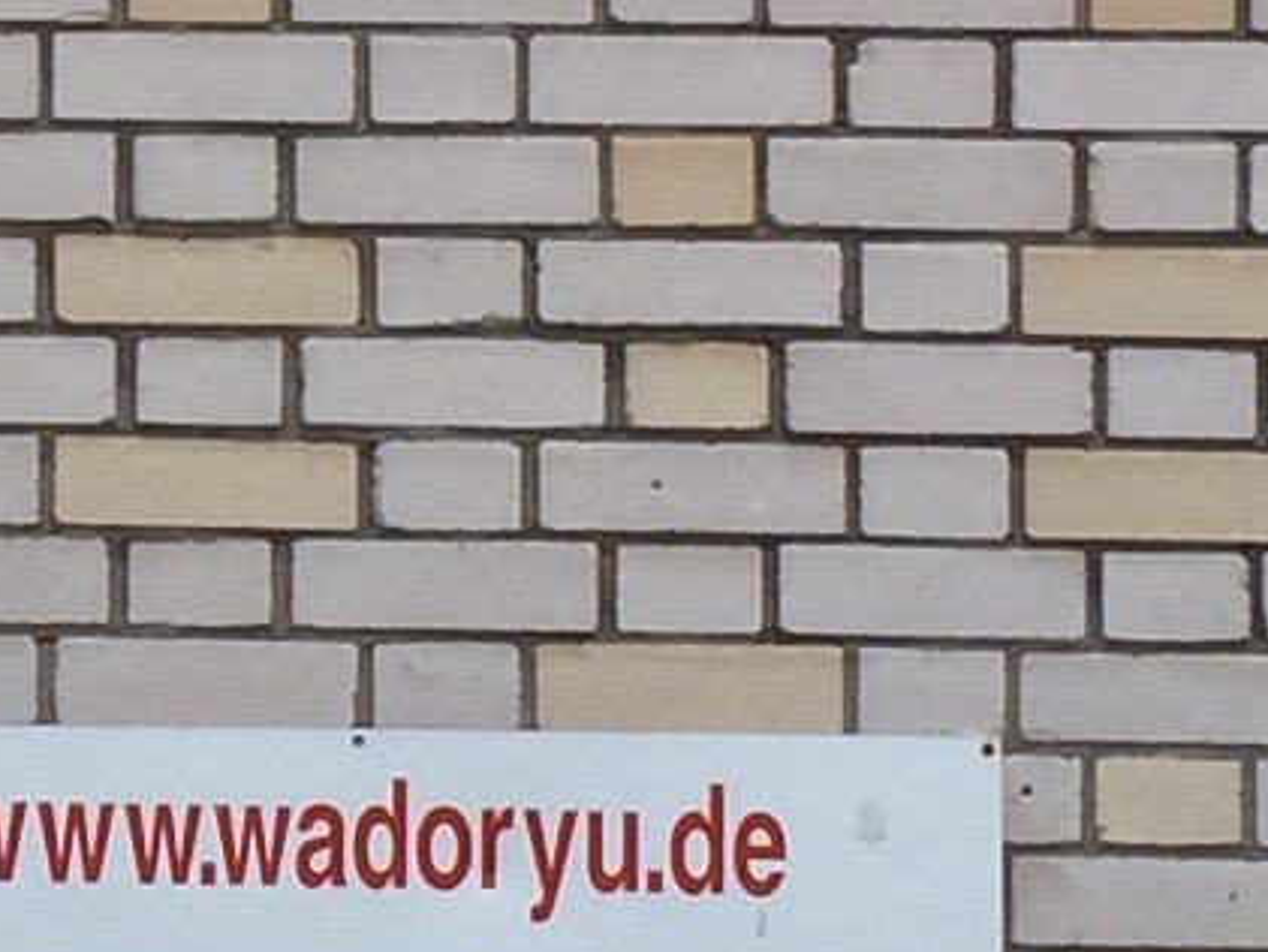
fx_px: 8244
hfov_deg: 8.6
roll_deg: -2.1
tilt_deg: +2.4
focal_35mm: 225
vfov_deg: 6.6
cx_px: -554
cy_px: -99
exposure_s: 1/879
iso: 32
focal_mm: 4.15
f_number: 2.2
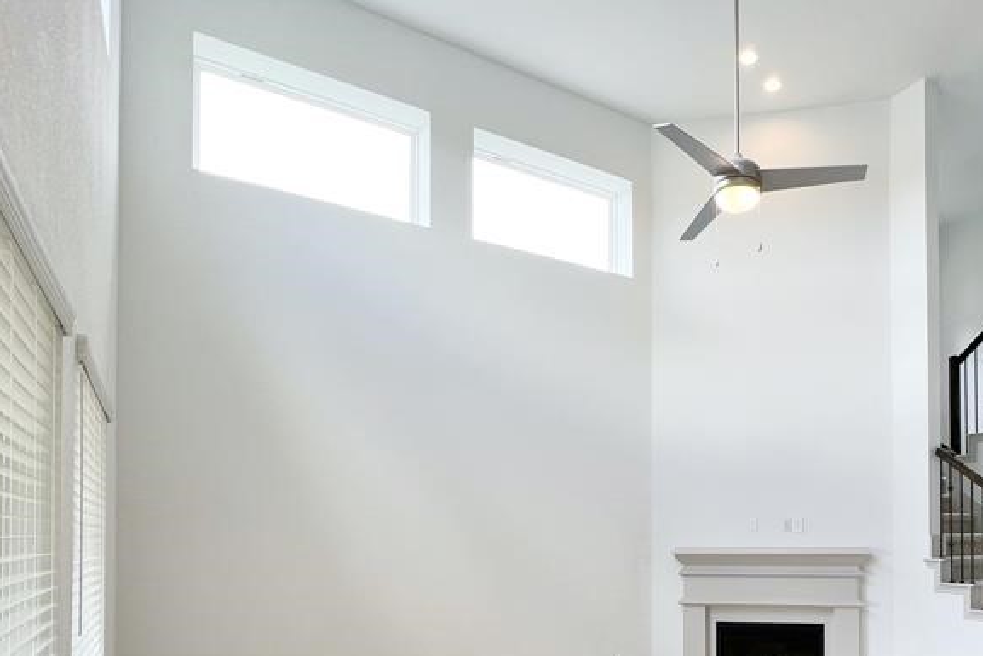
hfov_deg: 71.3
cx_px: 664
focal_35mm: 24
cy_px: 532
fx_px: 655
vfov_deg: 49.8
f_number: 1.8
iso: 50
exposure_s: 1/122
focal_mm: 1.57
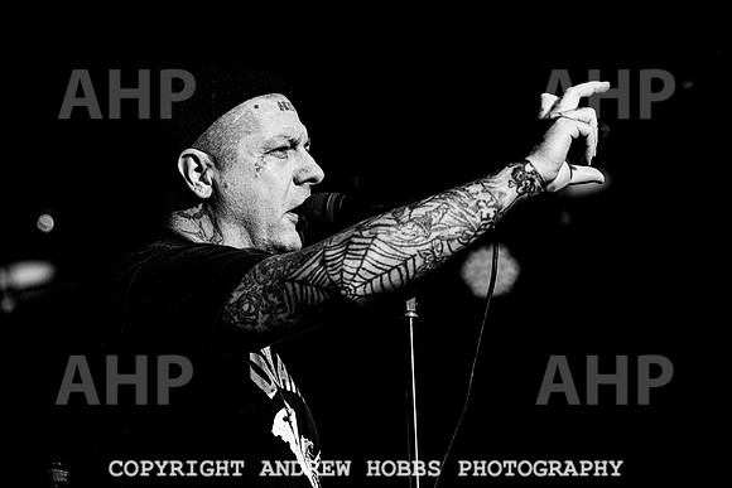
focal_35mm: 206
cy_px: 165
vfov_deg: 6.7
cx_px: 270
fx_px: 4196
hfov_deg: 10.0
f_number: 4.5
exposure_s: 1/3200
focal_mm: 155
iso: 320
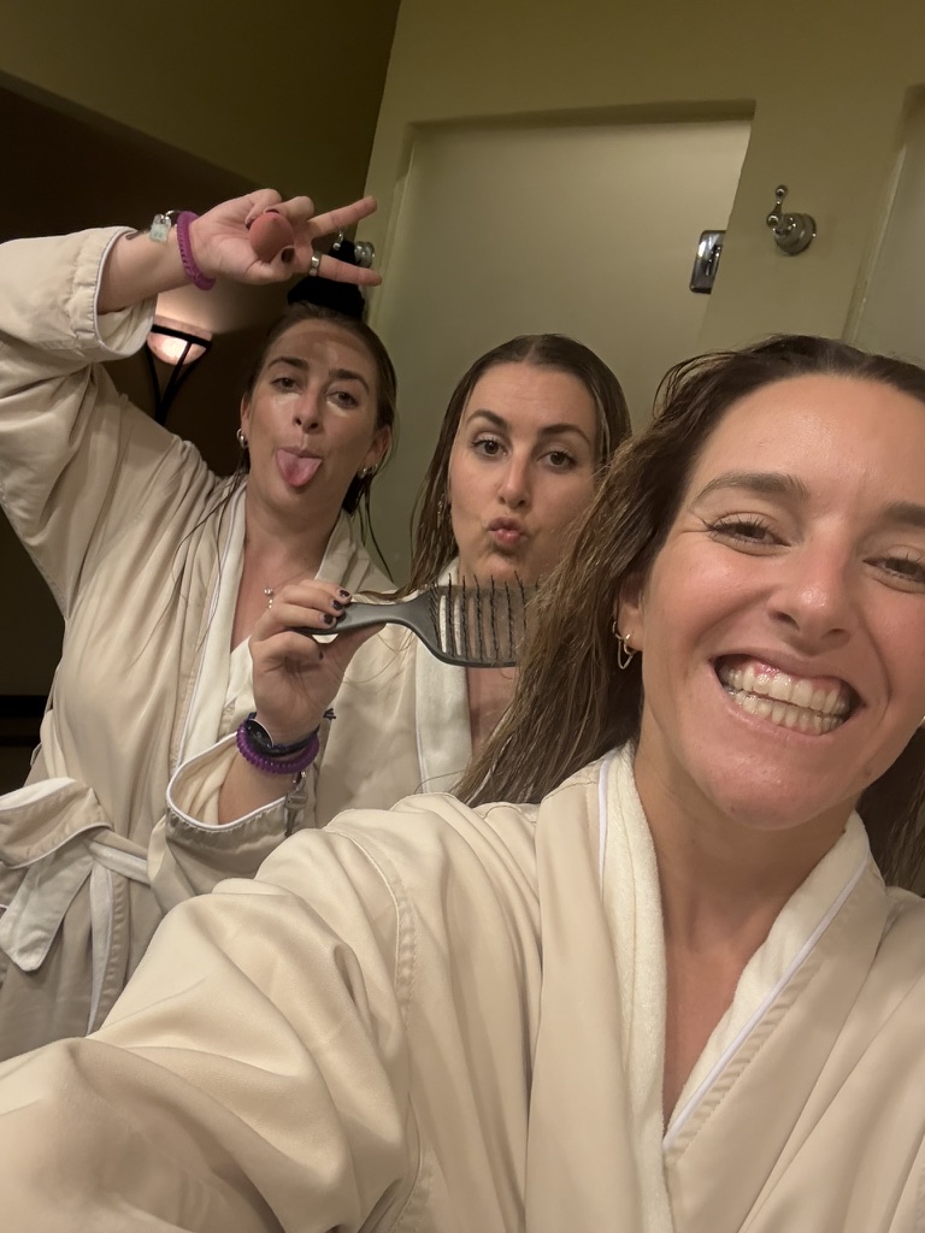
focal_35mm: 30
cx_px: 462
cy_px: 616
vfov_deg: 60.0
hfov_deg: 46.8
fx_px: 1069
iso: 250
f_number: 1.9
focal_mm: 2.69
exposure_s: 1/60
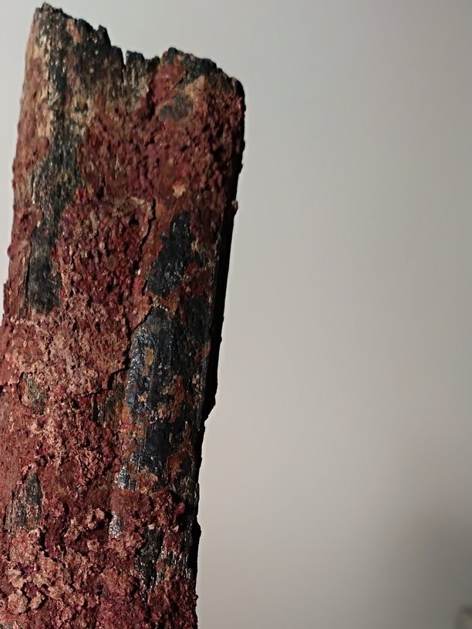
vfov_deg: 35.0
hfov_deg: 27.4
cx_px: 38
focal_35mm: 51
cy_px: 587
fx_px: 927
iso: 100
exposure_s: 1/153
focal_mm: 3.54
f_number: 2
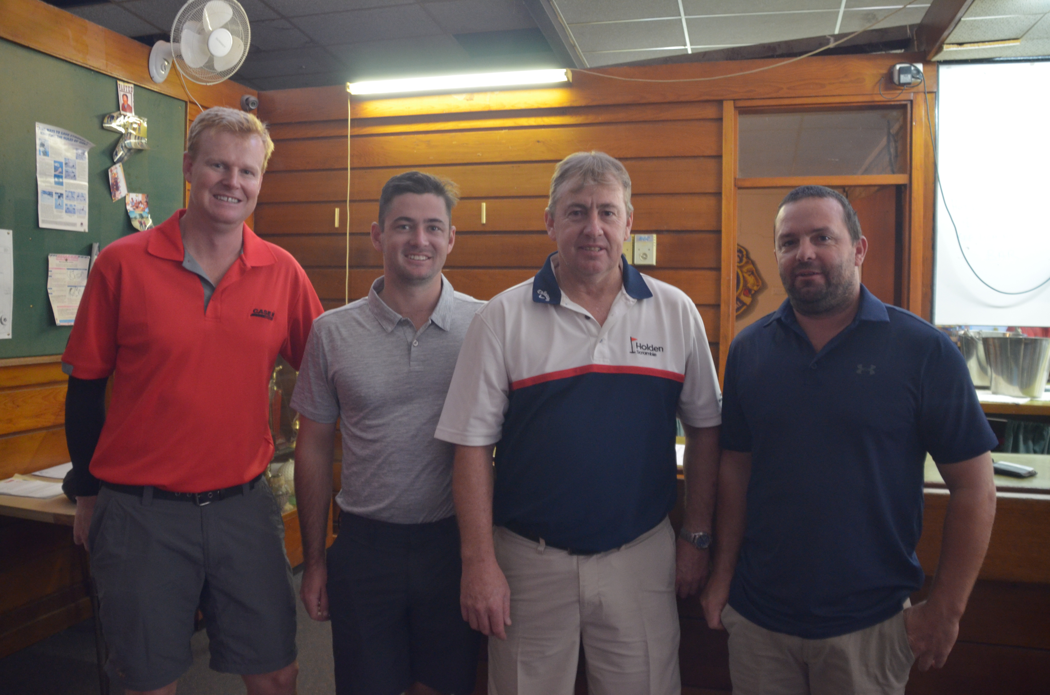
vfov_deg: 47.7
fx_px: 786
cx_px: 525
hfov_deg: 67.5
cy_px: 348
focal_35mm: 27
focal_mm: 18
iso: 1250
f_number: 3.5
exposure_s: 1/45
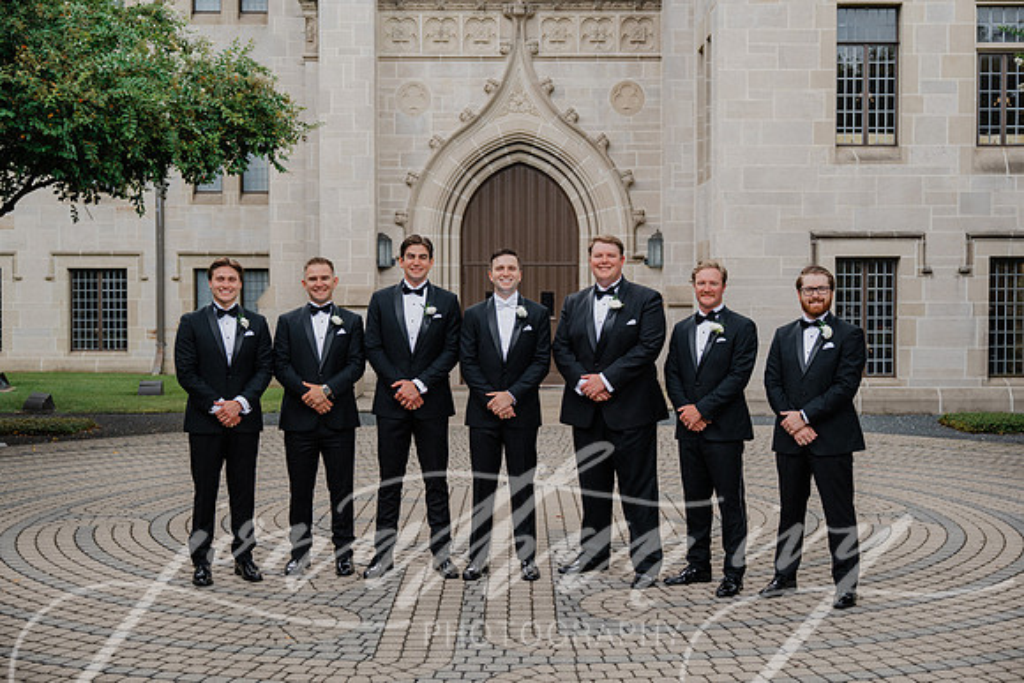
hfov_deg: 41.1
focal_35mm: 48
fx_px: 1366
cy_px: 342
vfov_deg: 28.1
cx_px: 512
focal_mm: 48
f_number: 3.5
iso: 160
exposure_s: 1/320
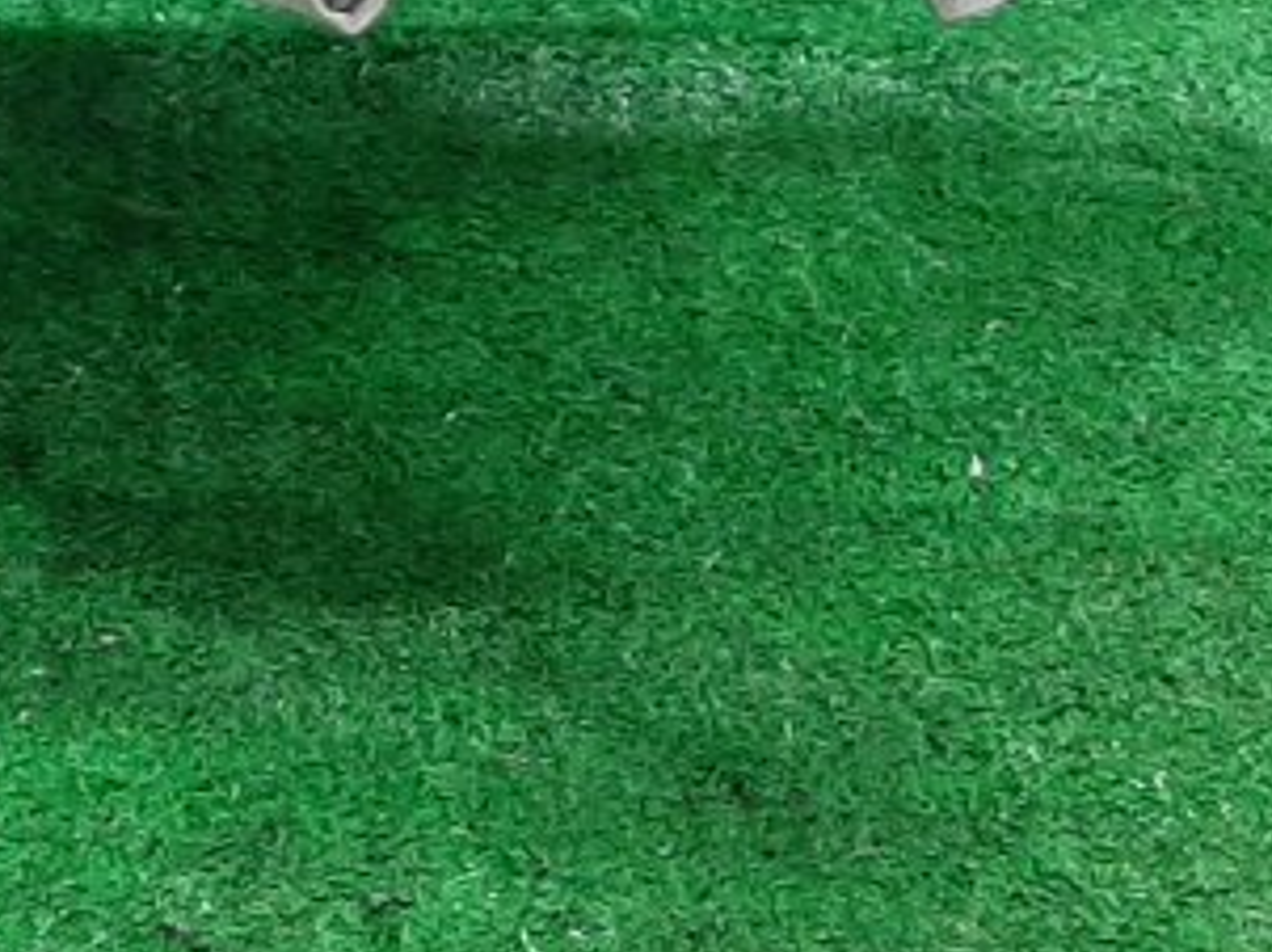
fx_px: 4553
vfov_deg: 11.1
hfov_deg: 15.5
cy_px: -775
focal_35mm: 124
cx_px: -126
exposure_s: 1/33
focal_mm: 3.93
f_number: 1.7
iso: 219
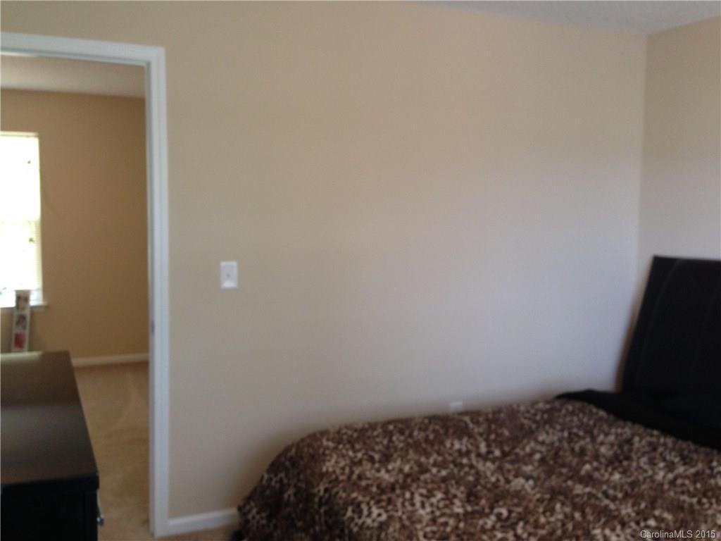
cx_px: 360
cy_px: 270
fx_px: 687
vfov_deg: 42.9
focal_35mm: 33
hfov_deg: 55.4
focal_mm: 4.12
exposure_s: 1/20
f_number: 2.4
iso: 160
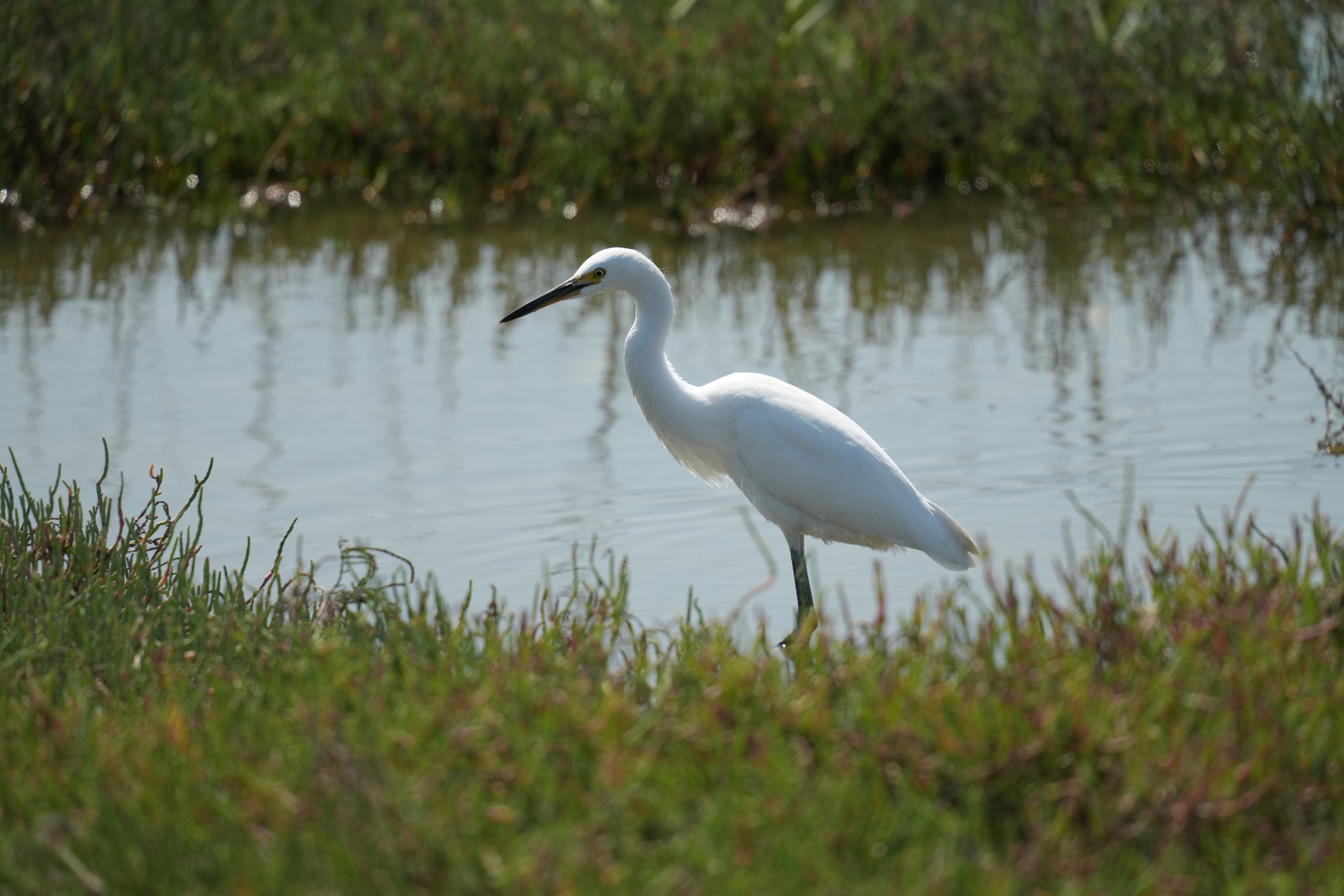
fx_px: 22398
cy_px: 448
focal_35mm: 600
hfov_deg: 3.4
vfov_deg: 2.3
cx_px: 672
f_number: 5.6
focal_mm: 600
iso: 500
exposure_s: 1/2000
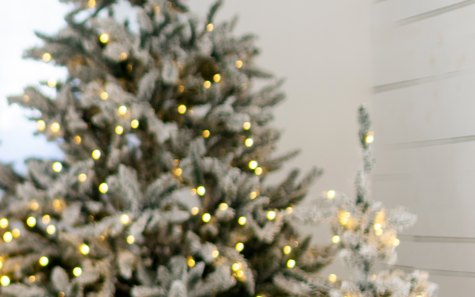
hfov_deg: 10.8
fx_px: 2446
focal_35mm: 189
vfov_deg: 6.9
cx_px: -177
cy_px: 219
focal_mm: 50
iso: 125
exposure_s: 1/160
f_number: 1.4
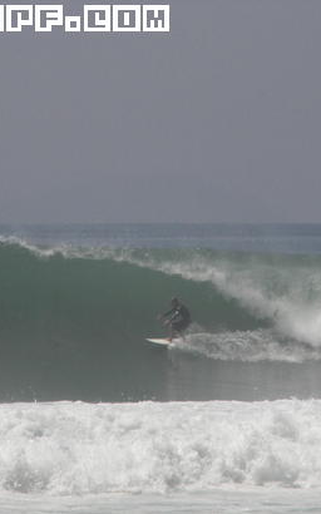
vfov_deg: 3.4
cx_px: 135
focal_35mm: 614
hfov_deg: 2.1
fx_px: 8600
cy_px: 257
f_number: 7.1
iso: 100
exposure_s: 1/1000
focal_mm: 72
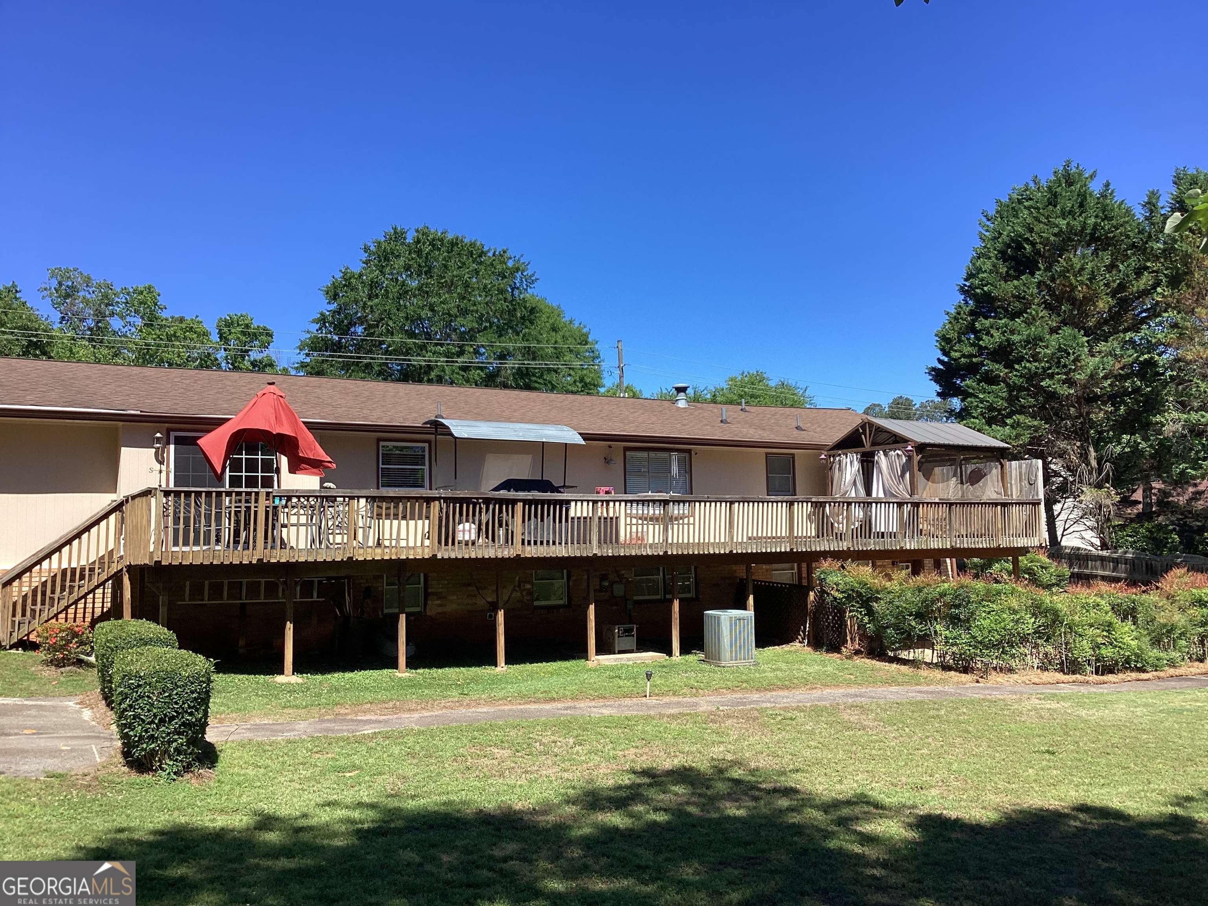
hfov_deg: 58.4
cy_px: 453
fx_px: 1082
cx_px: 604
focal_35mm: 31
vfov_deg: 45.4
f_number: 2.4
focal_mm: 3.3
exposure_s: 1/831
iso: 25
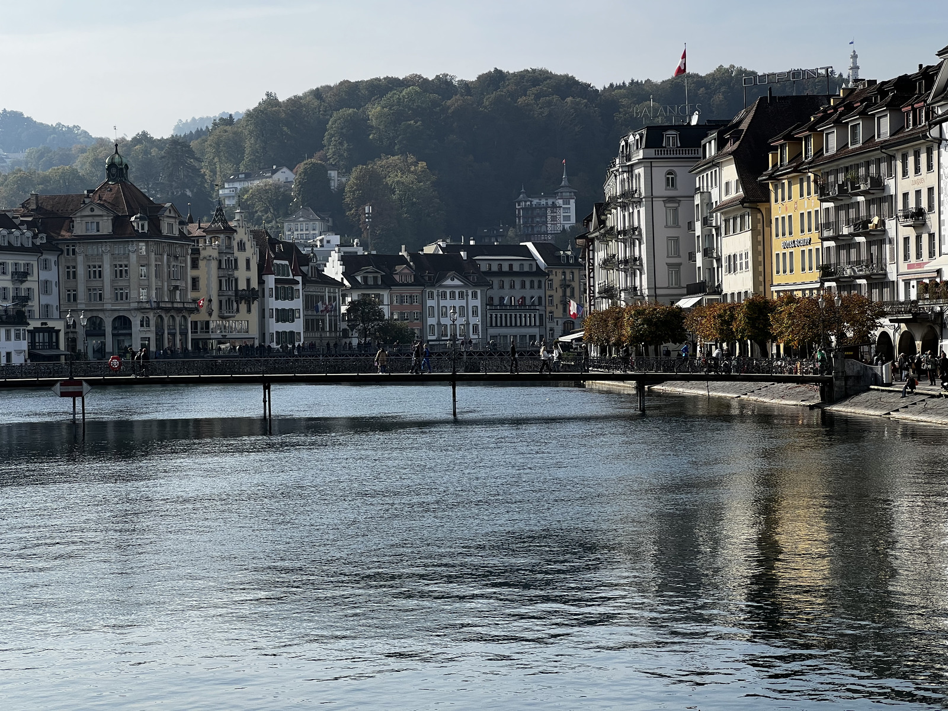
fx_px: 2109
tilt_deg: -0.4
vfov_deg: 19.1
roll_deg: +1.5
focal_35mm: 77
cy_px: 356
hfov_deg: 25.3
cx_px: 474
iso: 32
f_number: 2.8
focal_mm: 9
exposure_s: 1/774
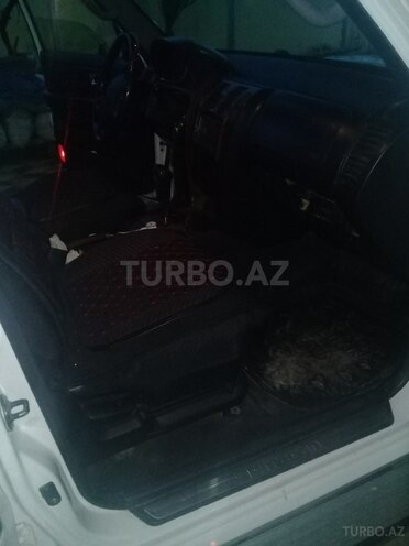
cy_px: 273
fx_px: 488
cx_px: 204
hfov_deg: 45.4
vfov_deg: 58.4
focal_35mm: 31
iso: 400
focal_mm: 3.3
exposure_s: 1/30
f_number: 2.2
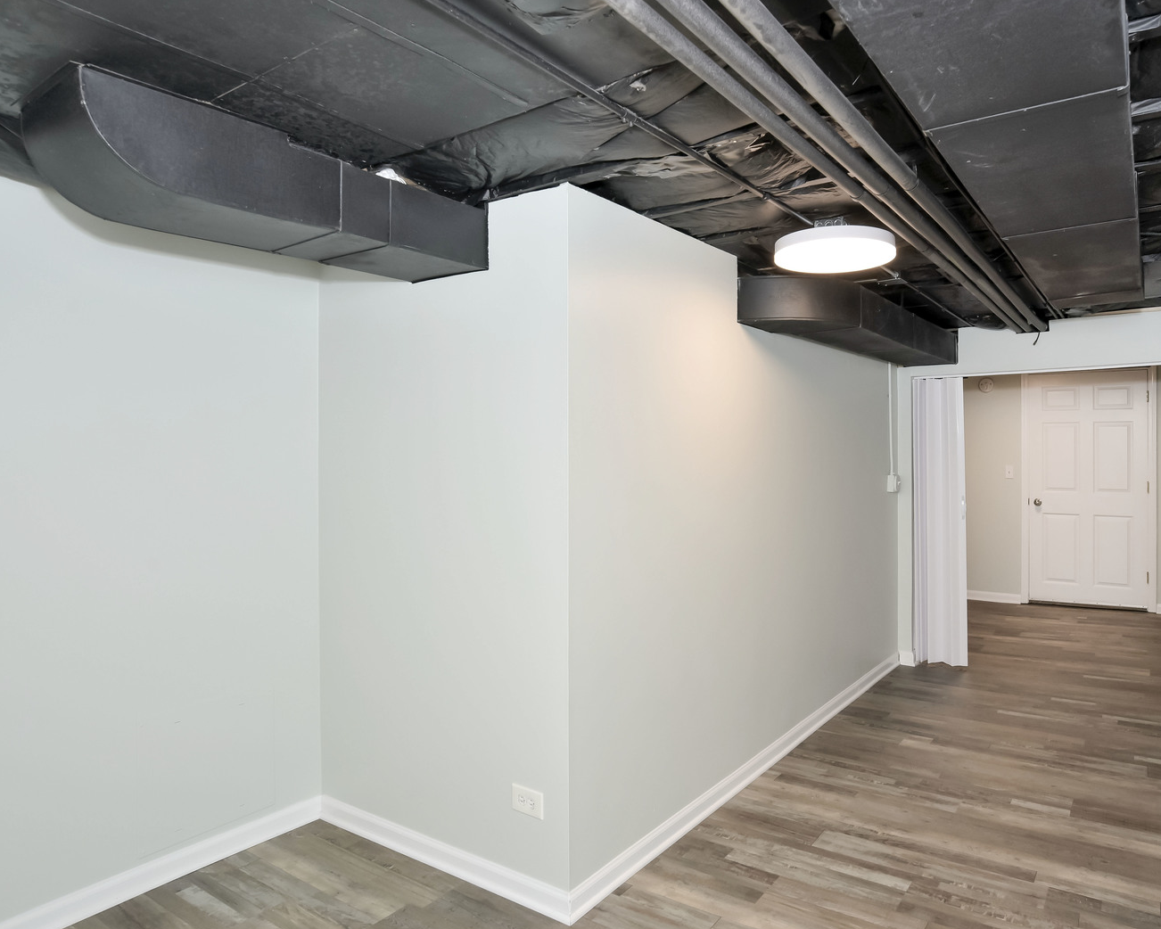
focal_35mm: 21
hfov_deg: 77.0
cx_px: 682
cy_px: 473
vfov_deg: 65.5
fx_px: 722
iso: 500
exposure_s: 1/50
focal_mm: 18
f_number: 7.1
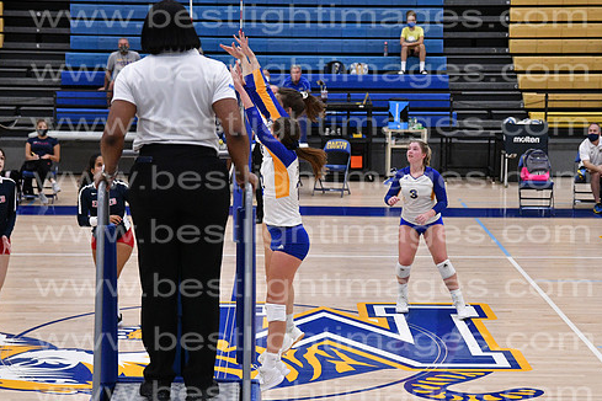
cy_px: 207
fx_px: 1488
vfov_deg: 15.4
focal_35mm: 89
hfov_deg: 22.9
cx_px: 314
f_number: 3.2
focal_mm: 50
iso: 5000
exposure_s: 1/1000
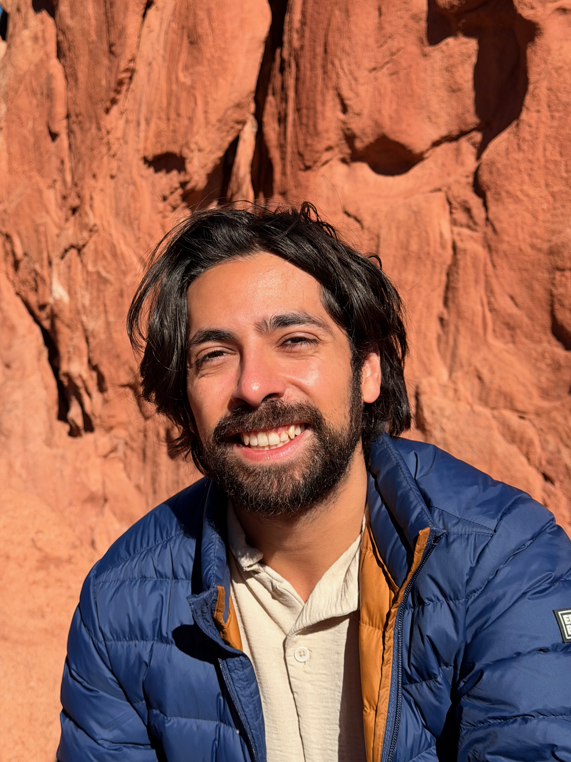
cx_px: 286
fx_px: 1056
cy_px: 381
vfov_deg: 39.7
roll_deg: +2.6
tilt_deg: +5.0
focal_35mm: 48
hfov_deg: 30.3
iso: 64
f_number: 1.78
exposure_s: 1/5208
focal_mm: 6.76
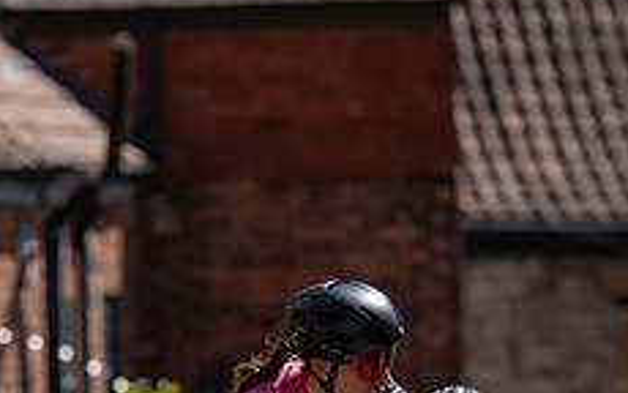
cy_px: 443
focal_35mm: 515
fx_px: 8819
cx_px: 396
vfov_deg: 2.6
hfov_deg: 4.1
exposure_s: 1/1600
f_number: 4
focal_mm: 200
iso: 100
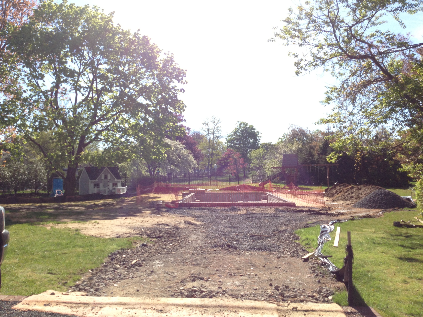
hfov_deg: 52.6
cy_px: 158
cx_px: 212
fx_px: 428
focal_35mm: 35
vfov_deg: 40.7
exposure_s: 1/1227
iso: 50
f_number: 2.4
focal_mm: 4.28
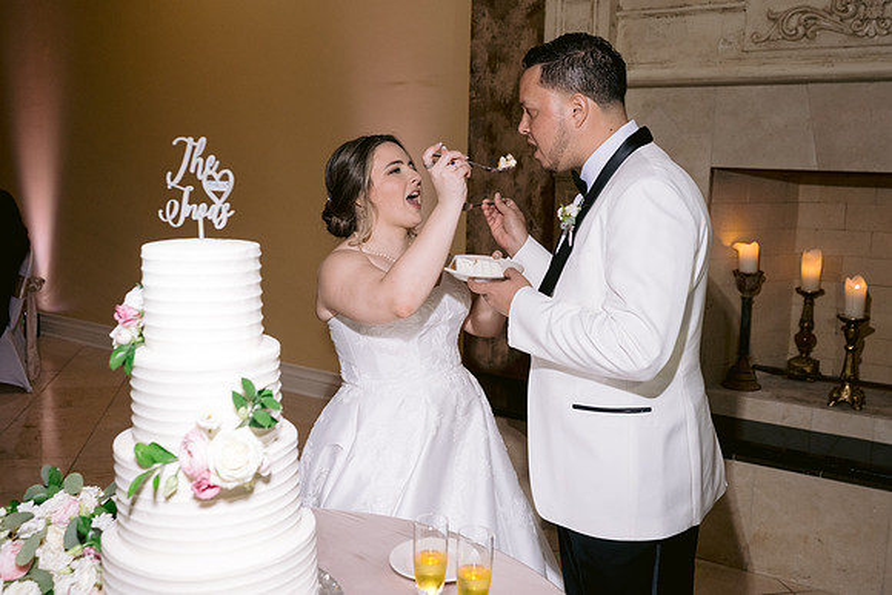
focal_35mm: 38
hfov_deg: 51.0
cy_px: 293
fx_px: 934
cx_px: 443
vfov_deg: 35.3
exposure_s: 1/160
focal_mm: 35
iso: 800
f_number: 4
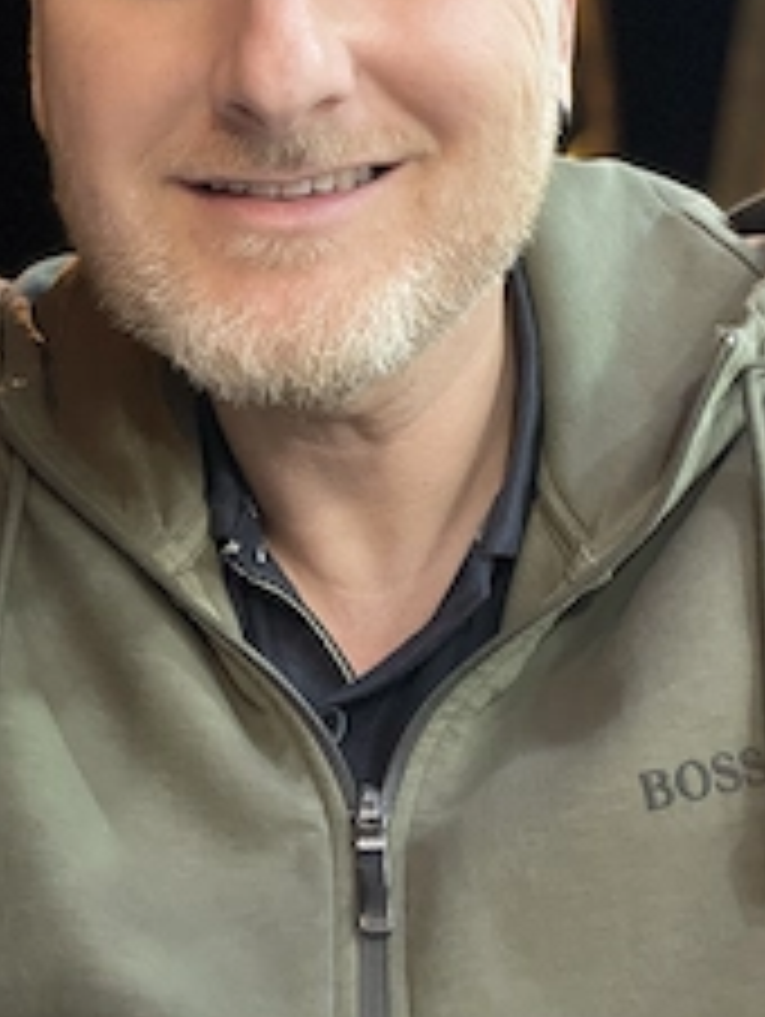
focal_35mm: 53
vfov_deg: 35.6
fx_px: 1559
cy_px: 292
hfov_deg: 27.4
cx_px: 270
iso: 400
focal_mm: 2.71
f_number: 2.2
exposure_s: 1/25
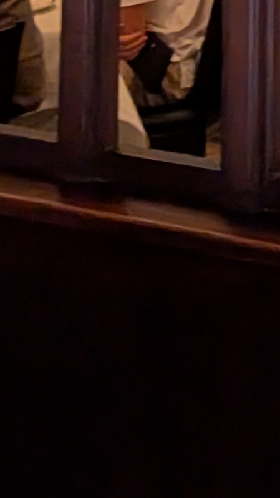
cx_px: 283
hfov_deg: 9.2
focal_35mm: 131
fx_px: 1729
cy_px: -597
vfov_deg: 13.3
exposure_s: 1/50.1
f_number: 1.7
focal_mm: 4.53
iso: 956
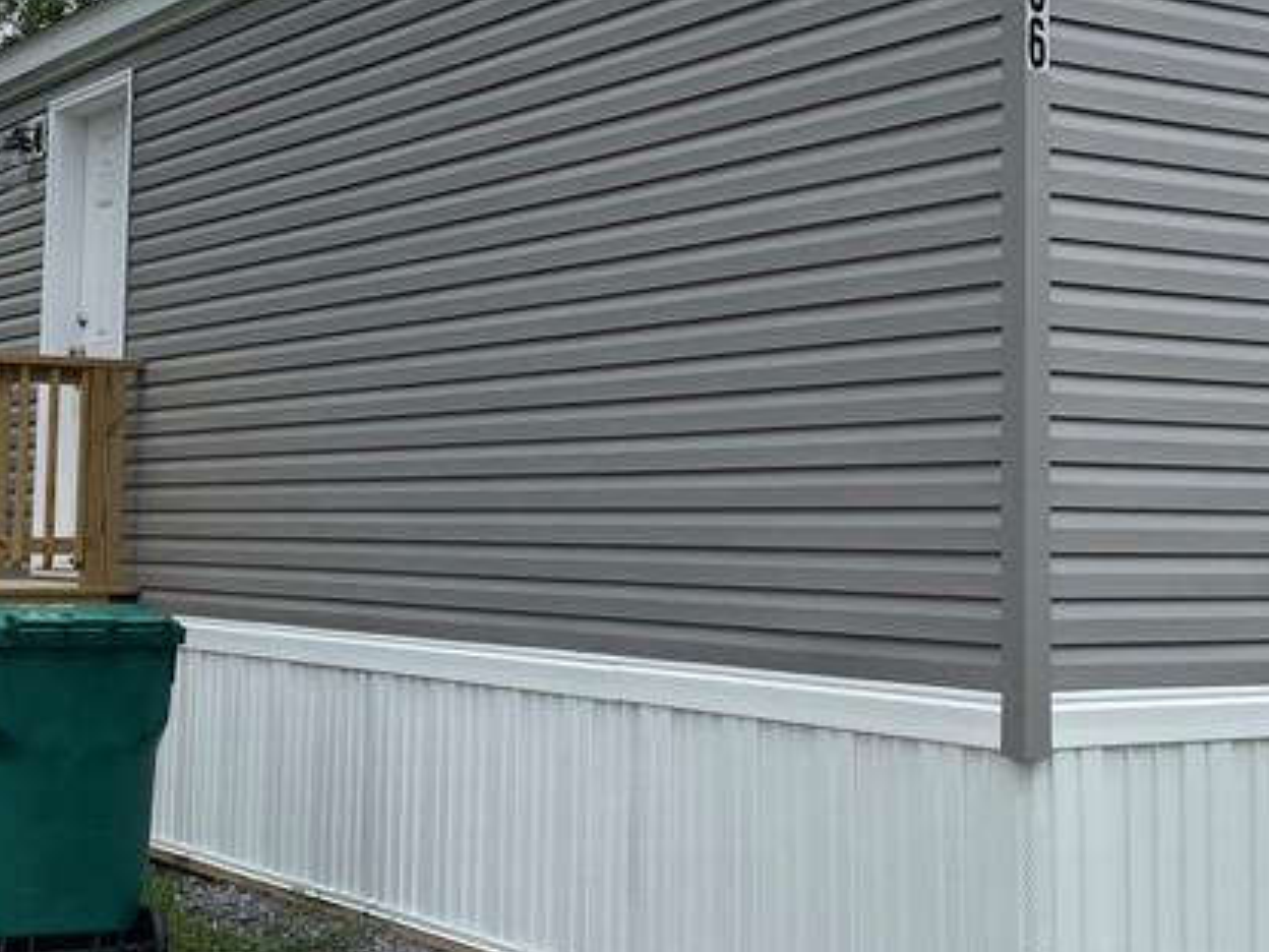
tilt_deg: +6.5
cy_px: 326
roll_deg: -0.7
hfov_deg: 30.2
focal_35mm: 64
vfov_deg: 22.8
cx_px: 747
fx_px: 2346
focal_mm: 4.2
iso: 32
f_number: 1.6
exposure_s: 1/3401
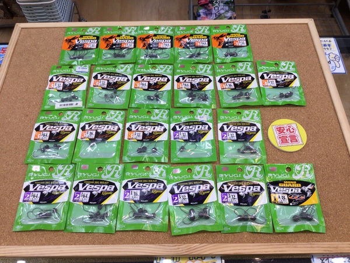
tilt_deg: -59.0
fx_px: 313
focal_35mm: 31
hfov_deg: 58.4
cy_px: 132
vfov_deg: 45.4
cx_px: 175
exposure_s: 1/60
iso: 32
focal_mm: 3.3
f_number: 2.4
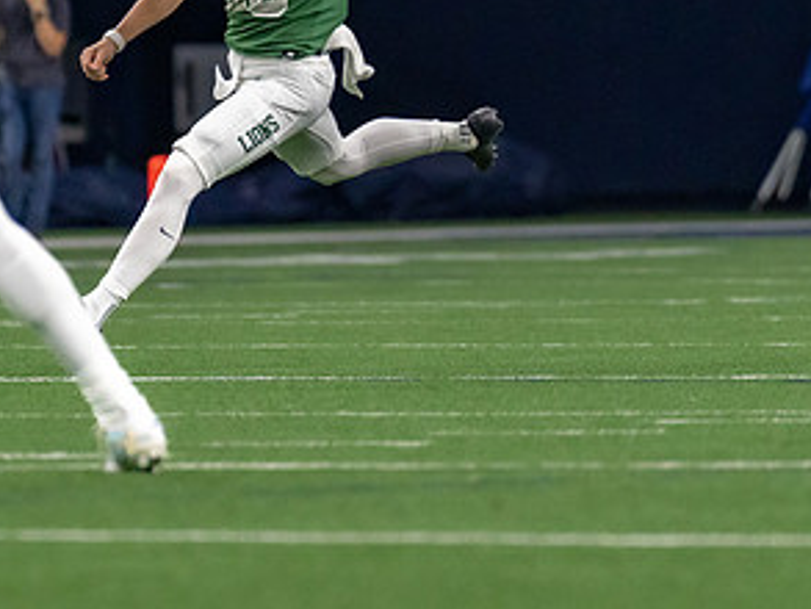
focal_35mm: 712
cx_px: 462
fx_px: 16688
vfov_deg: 2.1
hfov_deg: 2.8
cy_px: 88
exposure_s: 1/1250
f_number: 2.8
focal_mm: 200
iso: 1600
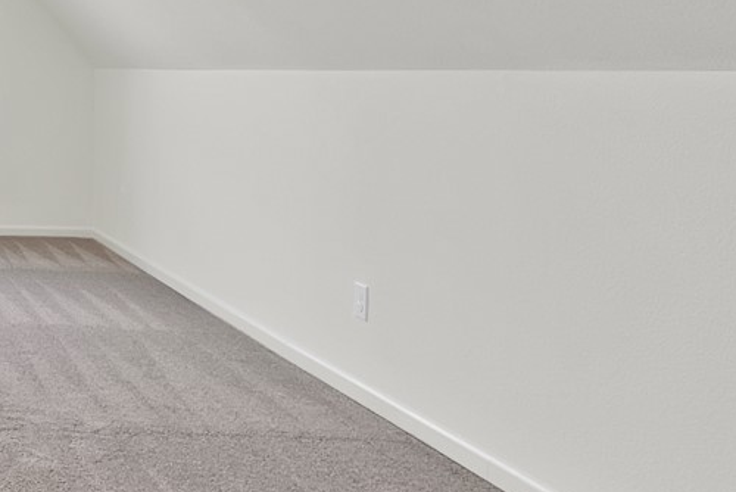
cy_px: 94
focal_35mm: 48
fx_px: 982
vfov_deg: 27.5
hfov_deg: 29.4
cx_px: -306
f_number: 9
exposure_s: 1/3
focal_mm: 12
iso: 640
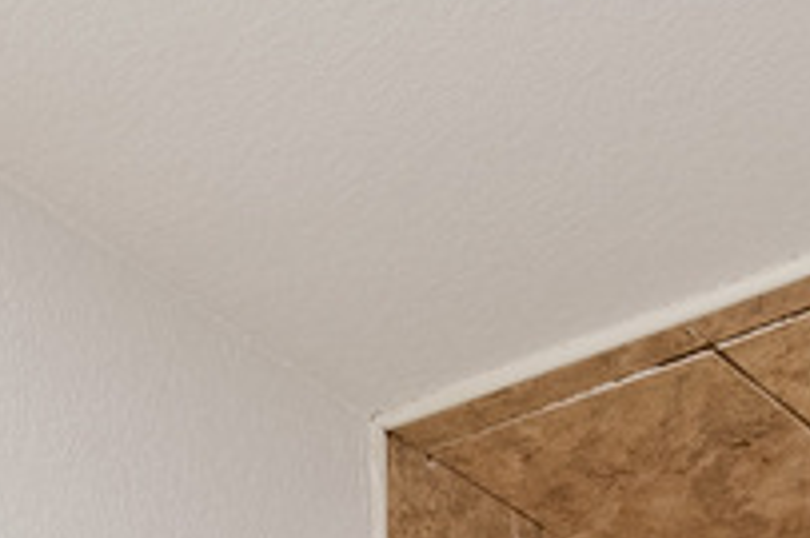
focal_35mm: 128
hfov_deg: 13.8
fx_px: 2878
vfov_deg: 8.5
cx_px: -774
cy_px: 1753
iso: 200
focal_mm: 16
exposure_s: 1/3
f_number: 7.1
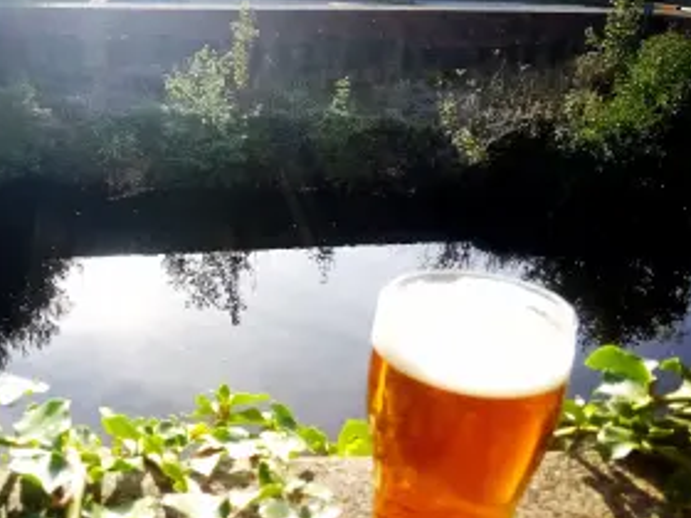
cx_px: 210
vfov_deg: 35.8
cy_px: 311
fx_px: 798
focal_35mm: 40
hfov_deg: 45.8
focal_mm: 3.54
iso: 111
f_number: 2
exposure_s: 1/667
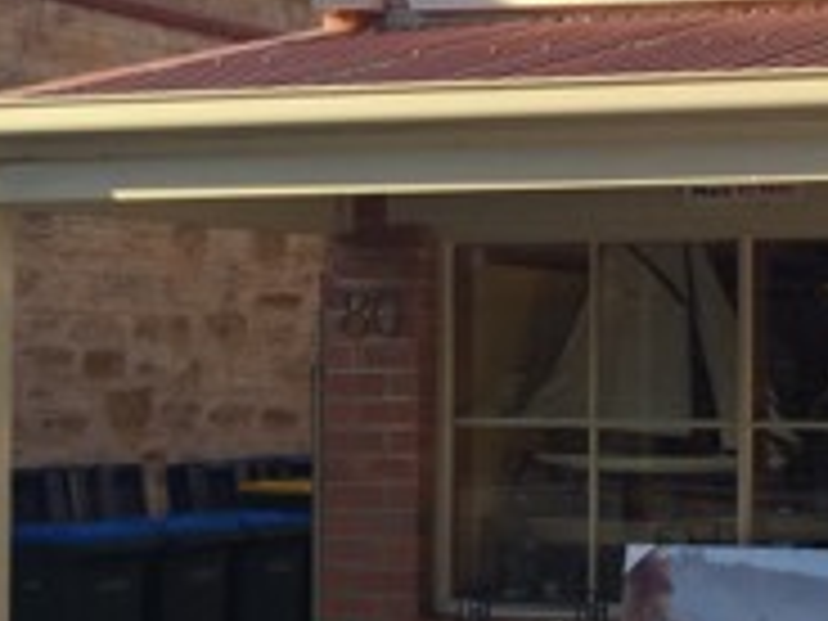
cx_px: 1120
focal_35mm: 82
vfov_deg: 18.0
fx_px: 1961
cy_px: 369
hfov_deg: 21.3
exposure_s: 1/573
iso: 32
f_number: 2.2
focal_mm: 4.15
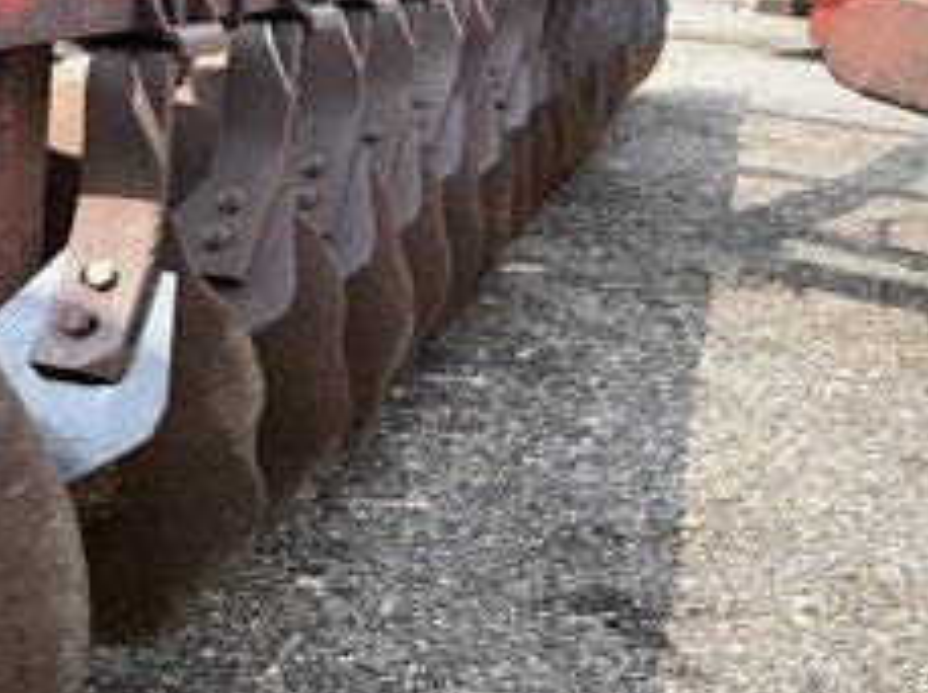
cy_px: 523
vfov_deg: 33.5
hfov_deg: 43.3
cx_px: 219
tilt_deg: -27.2
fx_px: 1124
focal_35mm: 42
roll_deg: -0.6
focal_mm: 6.76
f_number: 1.78
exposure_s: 1/909
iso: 80
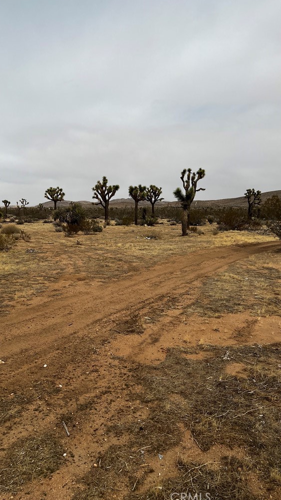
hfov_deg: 40.2
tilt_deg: -7.7
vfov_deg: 66.1
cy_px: 248
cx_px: 128
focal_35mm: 29
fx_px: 384
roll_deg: -0.1
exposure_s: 1/7463
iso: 50
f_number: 1.5
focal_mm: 5.7
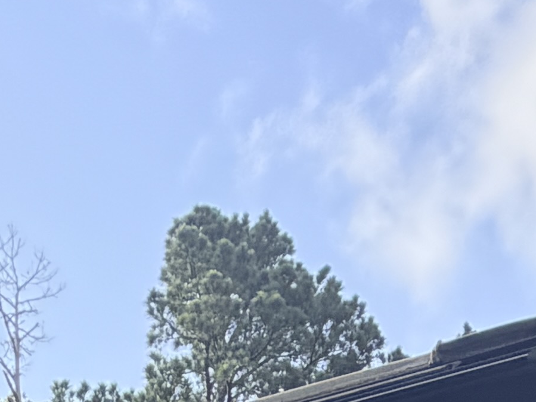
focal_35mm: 89
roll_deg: +0.0
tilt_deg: -3.3
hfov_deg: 21.7
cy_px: 1165
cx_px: 98
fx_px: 1378
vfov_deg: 11.2
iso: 64
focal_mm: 2.22
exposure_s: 1/502
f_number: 2.2
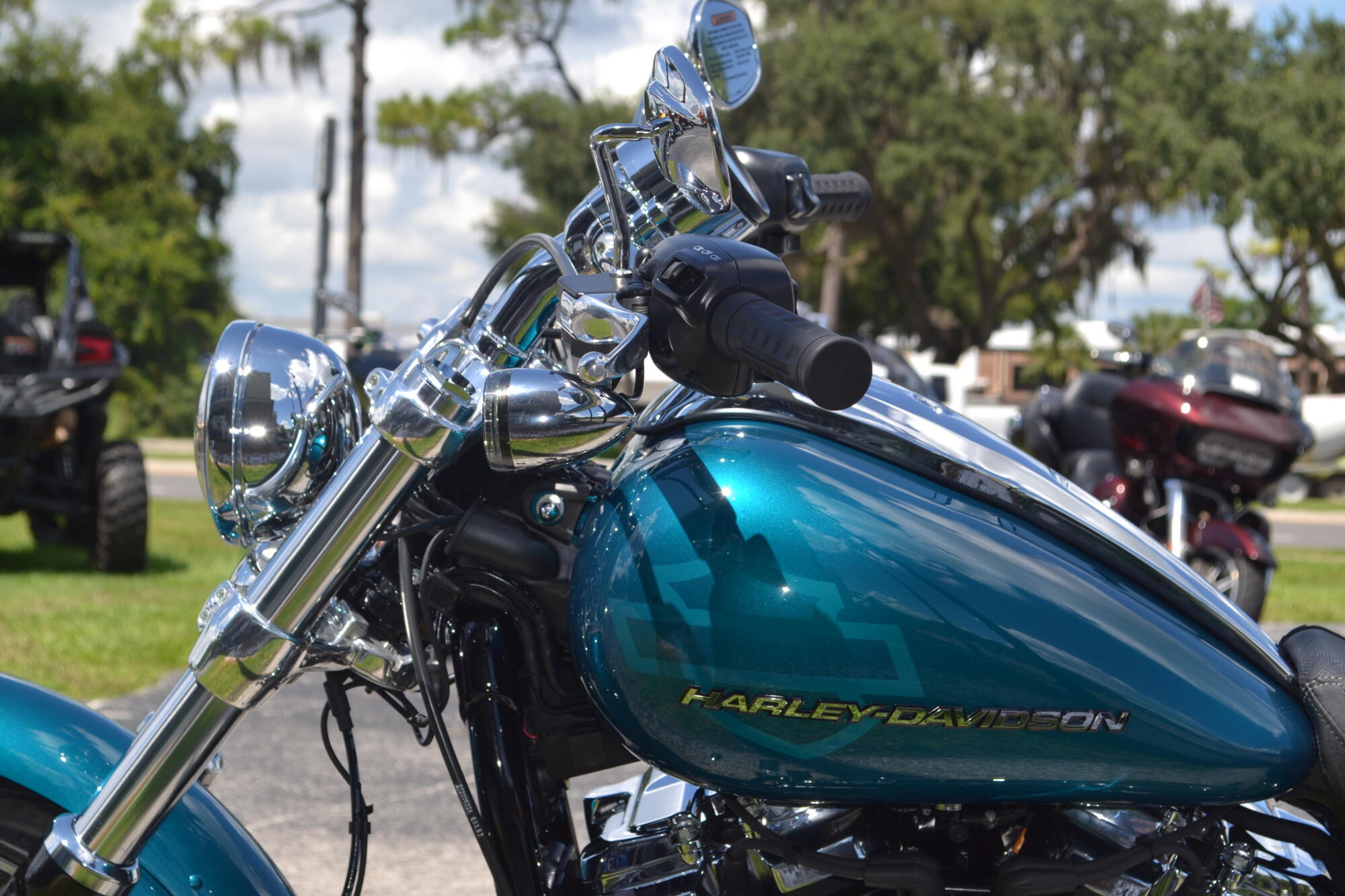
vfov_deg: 17.5
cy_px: 448
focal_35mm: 78
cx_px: 672
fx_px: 2914
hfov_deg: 26.0
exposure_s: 1/200
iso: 100
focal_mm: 52
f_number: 9
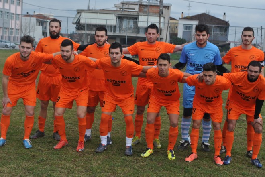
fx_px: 486
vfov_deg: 20.6
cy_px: 88
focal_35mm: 66
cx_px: 132
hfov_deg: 30.5
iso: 100
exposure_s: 1/200
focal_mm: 44
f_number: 7.1
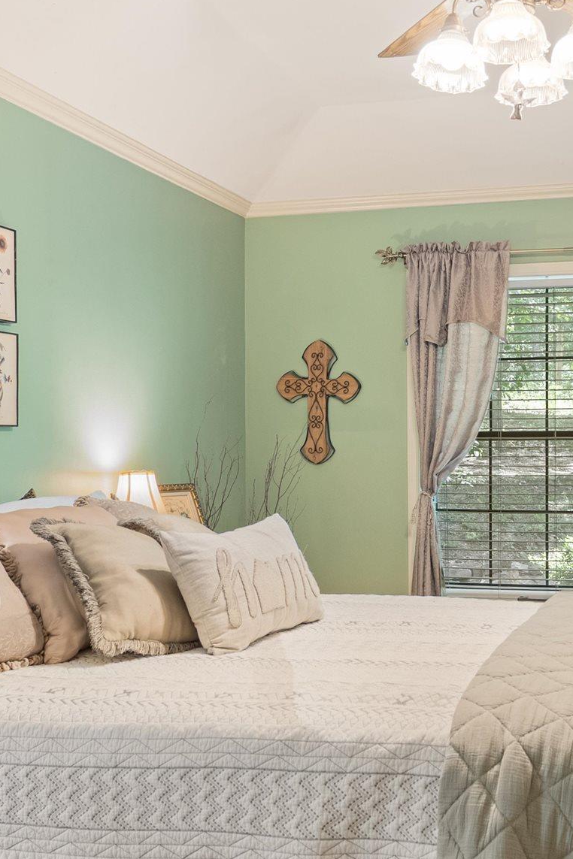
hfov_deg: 30.7
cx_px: 430
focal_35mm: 43
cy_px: 441
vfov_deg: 45.4
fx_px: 1027
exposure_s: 1/8
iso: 1600
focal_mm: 16
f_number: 5.6
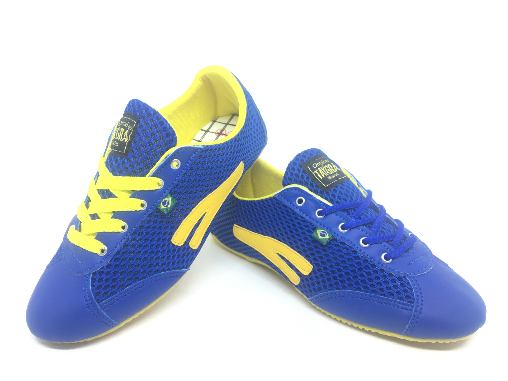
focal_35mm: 29
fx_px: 426
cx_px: 254
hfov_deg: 61.7
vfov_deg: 48.2
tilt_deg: -20.1
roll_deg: +1.4
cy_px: 190
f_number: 2.2
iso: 40
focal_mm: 4.15
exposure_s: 1/120
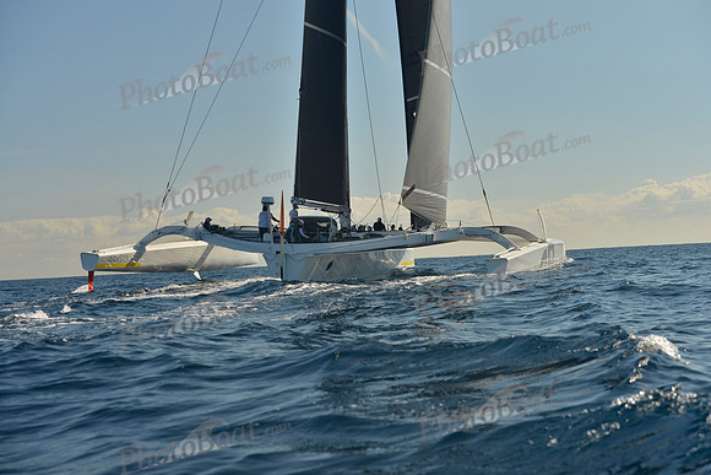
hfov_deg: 28.8
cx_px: 356
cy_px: 238
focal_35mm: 70
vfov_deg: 19.5
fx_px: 1383
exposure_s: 1/640
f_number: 6.3
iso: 200
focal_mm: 70
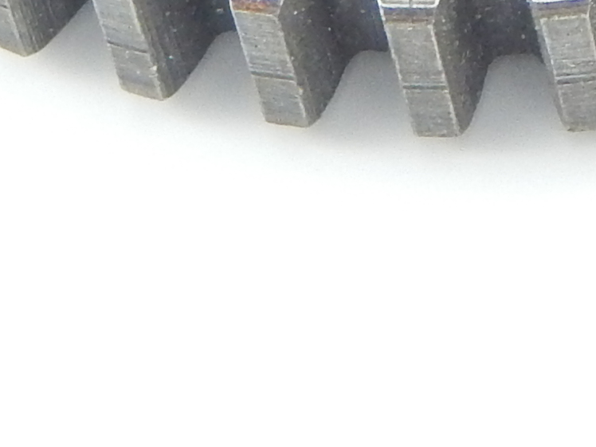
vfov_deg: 3.2
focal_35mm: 462
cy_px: -763
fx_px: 7954
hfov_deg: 4.3
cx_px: 598
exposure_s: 1/25
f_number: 4.2
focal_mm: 13.5
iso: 400
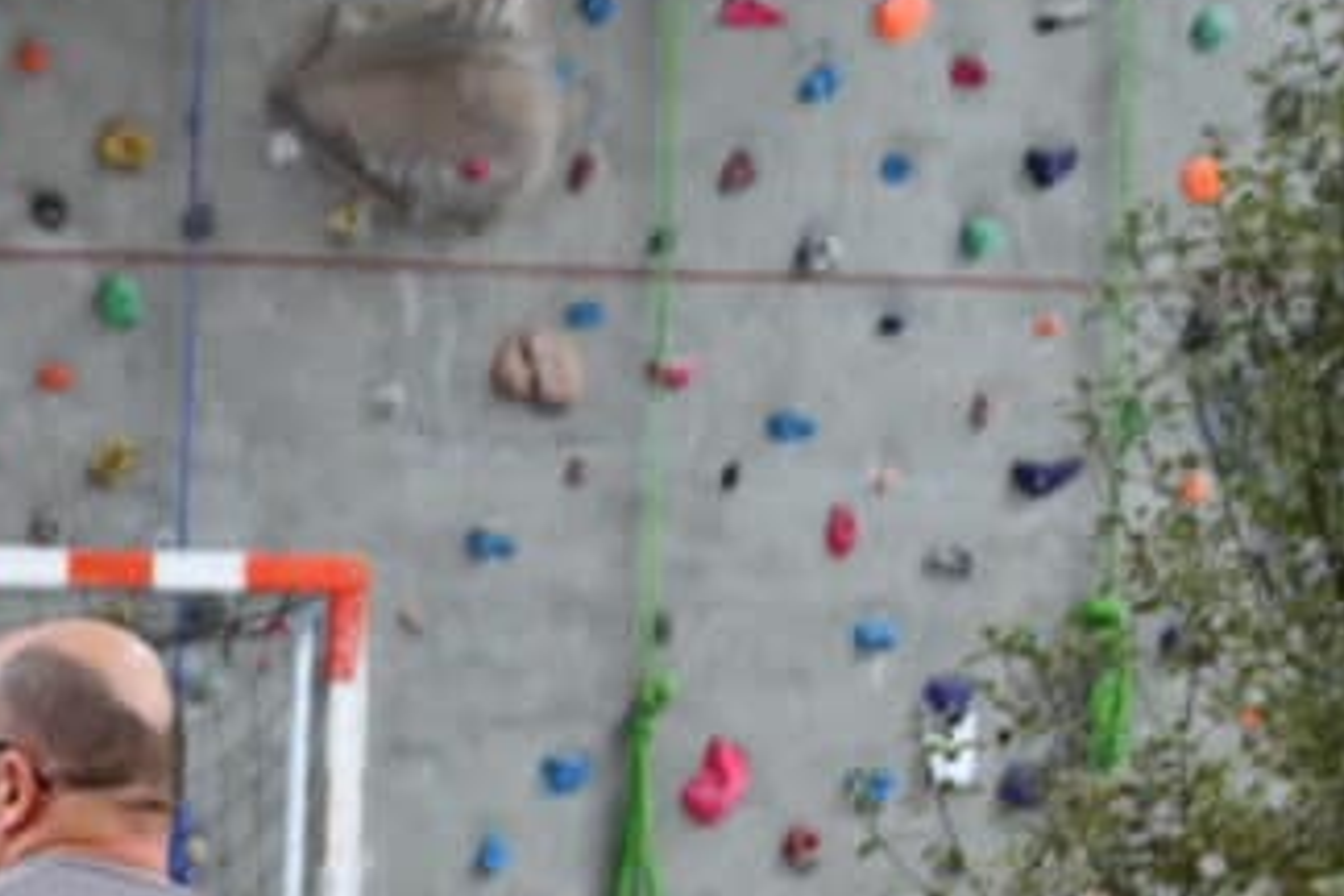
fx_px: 7429
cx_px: -772
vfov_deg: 6.8
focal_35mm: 199
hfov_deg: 10.0
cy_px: 1354
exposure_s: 1/125
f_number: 5
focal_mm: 42
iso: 2500
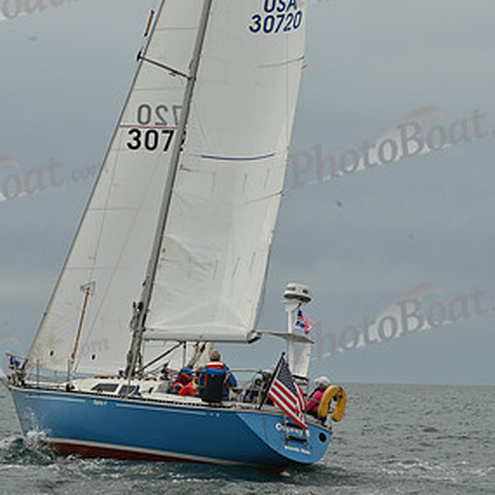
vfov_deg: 14.3
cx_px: 199
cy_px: 78
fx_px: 1958
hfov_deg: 14.4
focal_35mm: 121
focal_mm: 70
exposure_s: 1/800
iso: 320
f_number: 13
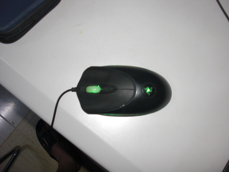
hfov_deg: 51.4
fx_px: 238
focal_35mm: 36
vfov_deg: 39.7
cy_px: 86
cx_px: 114
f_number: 2.8
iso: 200
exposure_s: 1/60
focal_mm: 6.3
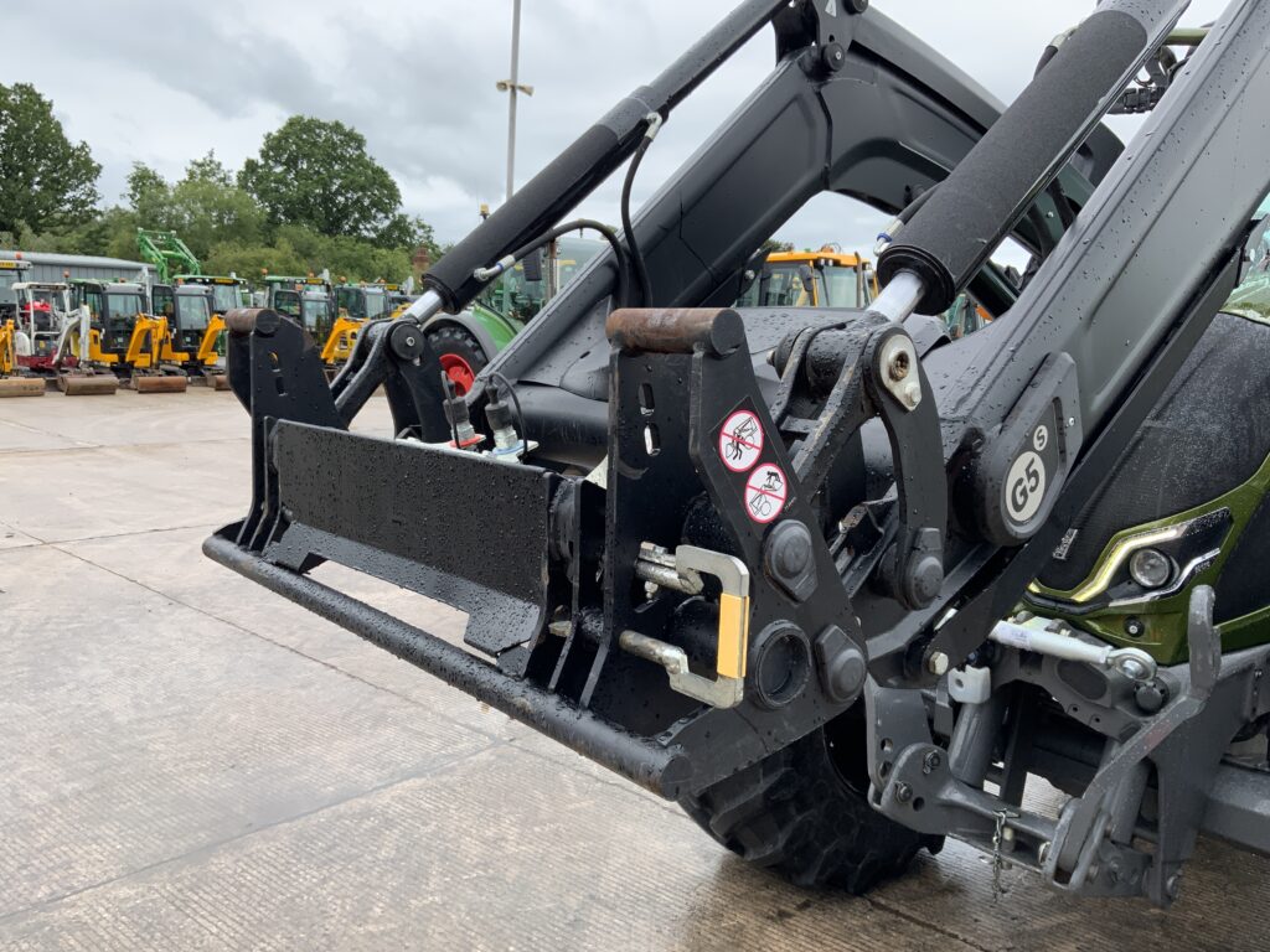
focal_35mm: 29
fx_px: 1064
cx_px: 635
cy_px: 476
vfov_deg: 48.2
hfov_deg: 61.7
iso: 16
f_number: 1.8
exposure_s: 1/519
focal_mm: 3
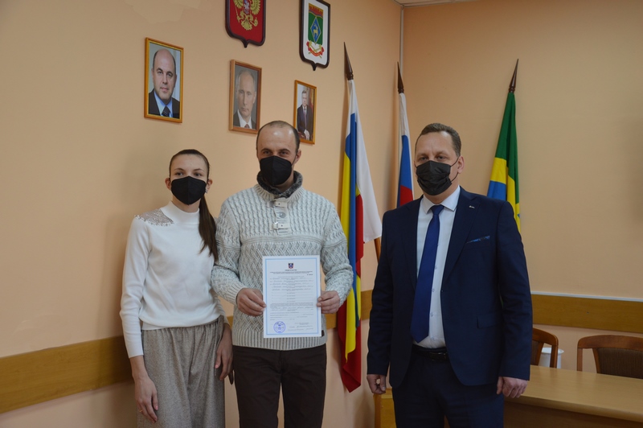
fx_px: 857
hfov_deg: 41.1
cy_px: 214
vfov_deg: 28.0
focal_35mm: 48
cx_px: 322
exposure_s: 1/50
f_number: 4.2
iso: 400
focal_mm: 32
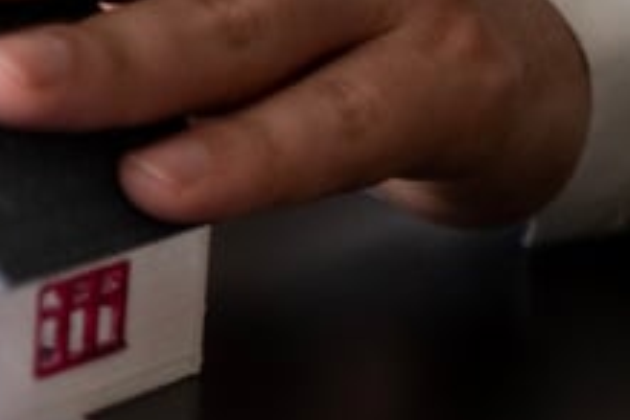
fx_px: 3360
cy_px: 223
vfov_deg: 7.2
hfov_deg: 10.0
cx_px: -601
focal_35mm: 192
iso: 160
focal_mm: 23
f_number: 1.4
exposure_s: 1/600
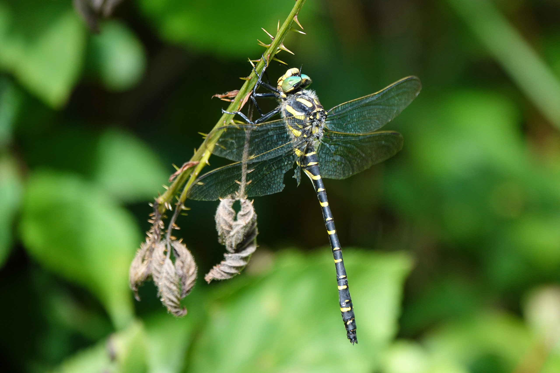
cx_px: 280
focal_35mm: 600
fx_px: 9333
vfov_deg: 2.3
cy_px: 186
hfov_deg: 3.4
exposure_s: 1/320
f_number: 4
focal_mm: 220
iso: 400
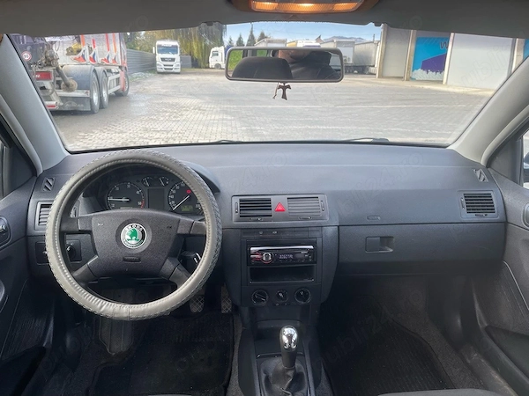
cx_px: 264
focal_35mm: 25
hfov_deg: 69.4
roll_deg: -1.3
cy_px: 198
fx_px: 382
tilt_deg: -17.2
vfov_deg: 54.9
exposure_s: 1/223
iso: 32
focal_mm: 5.1
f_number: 1.6
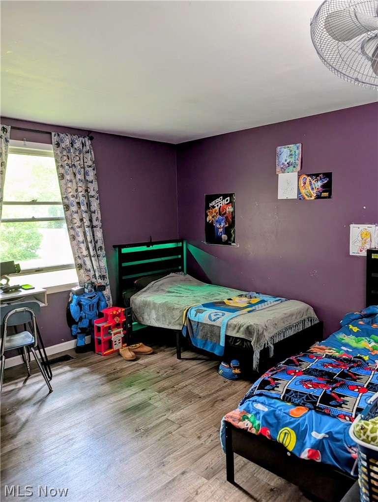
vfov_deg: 71.5
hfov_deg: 56.9
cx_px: 189
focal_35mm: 24
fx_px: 348
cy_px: 251
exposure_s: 1/60
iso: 193
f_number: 1.68
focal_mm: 6.9
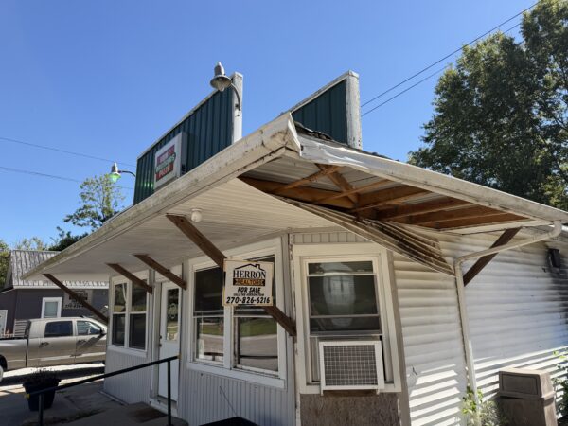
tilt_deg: +15.6
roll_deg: -0.3
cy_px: 213
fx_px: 394
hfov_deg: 71.6
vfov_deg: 56.8
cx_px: 284
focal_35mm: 24
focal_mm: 6.76
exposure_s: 1/2907
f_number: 1.78
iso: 80
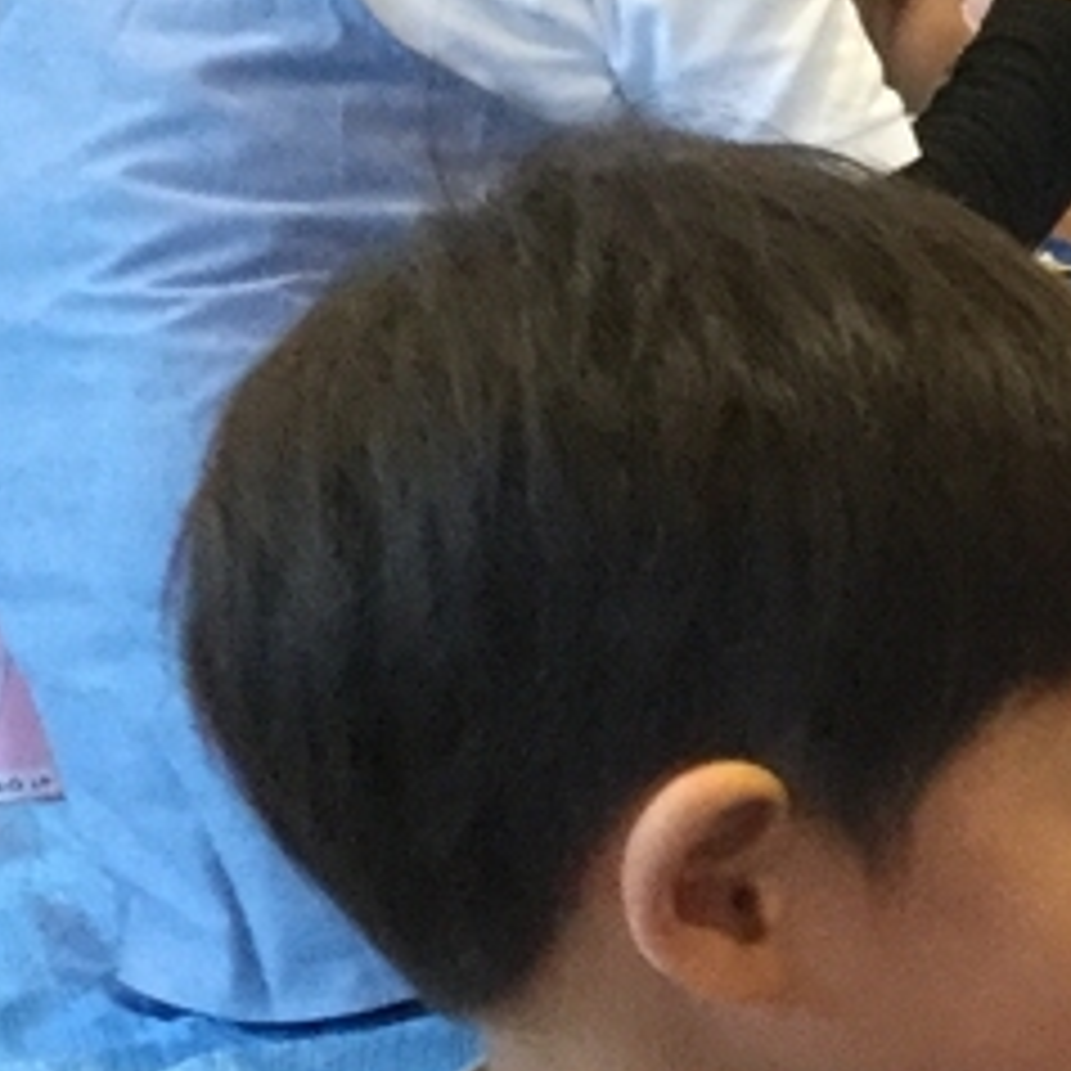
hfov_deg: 10.8
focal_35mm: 138
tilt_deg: -16.9
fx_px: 4831
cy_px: 1246
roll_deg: -5.4
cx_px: 2574
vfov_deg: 12.4
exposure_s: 1/30
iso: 125
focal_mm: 3.3
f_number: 2.4
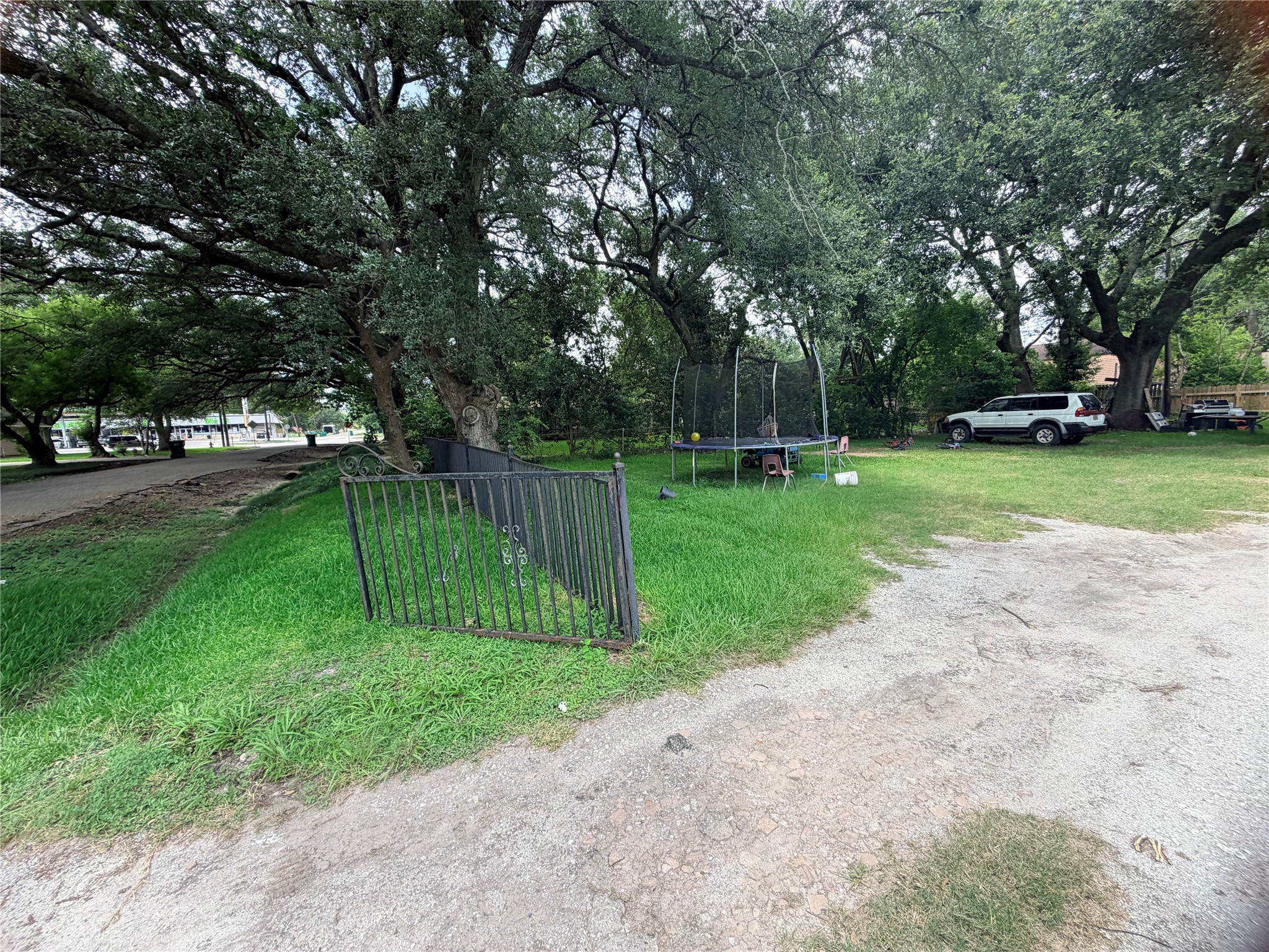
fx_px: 513
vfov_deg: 85.7
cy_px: 476
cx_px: 634
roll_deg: +2.5
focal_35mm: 14
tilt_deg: -7.1
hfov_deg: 102.1
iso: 64
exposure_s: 1/502
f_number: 2.2
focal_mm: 2.22
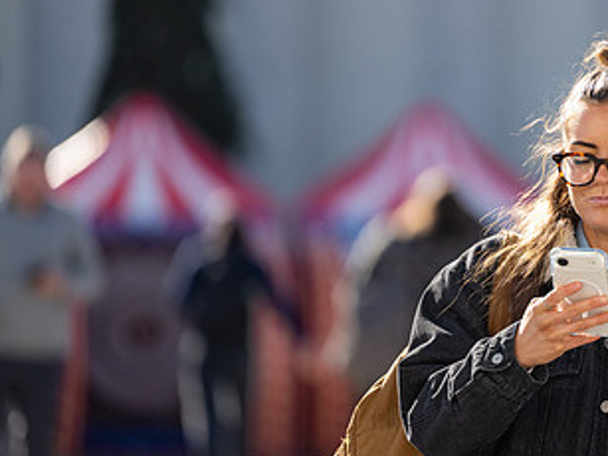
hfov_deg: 4.7
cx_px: 585
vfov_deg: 3.5
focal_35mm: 421
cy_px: 166
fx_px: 7392
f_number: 2.8
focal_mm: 200
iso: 640
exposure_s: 1/6400
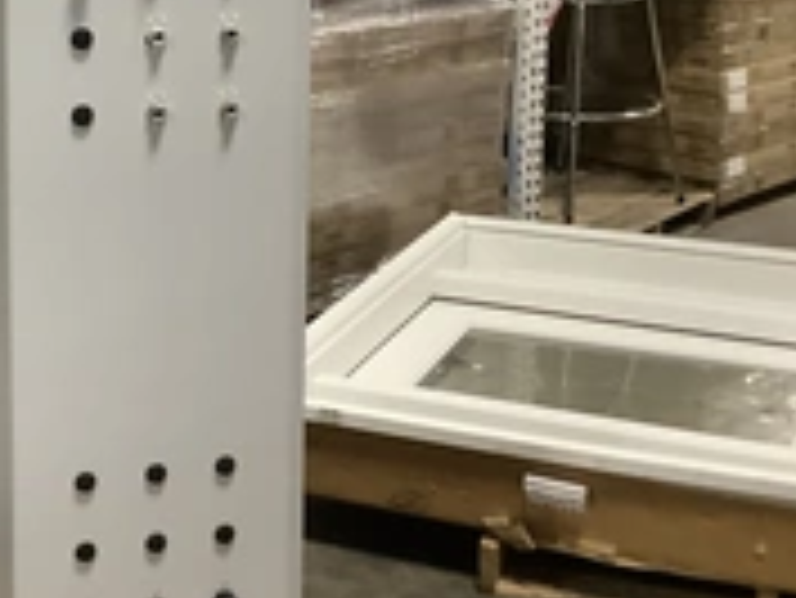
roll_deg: -0.5
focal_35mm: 70
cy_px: 144
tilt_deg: -13.1
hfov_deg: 27.0
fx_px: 1611
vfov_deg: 20.9
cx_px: 121
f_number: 2.4
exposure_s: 1/33
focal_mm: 3.3
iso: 400
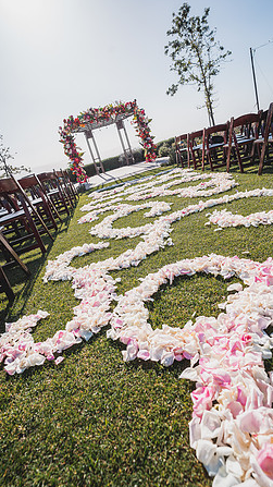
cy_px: 243
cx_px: 145
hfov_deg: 58.2
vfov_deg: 89.6
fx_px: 245
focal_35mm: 19
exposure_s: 1/640
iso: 125
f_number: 4
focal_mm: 18
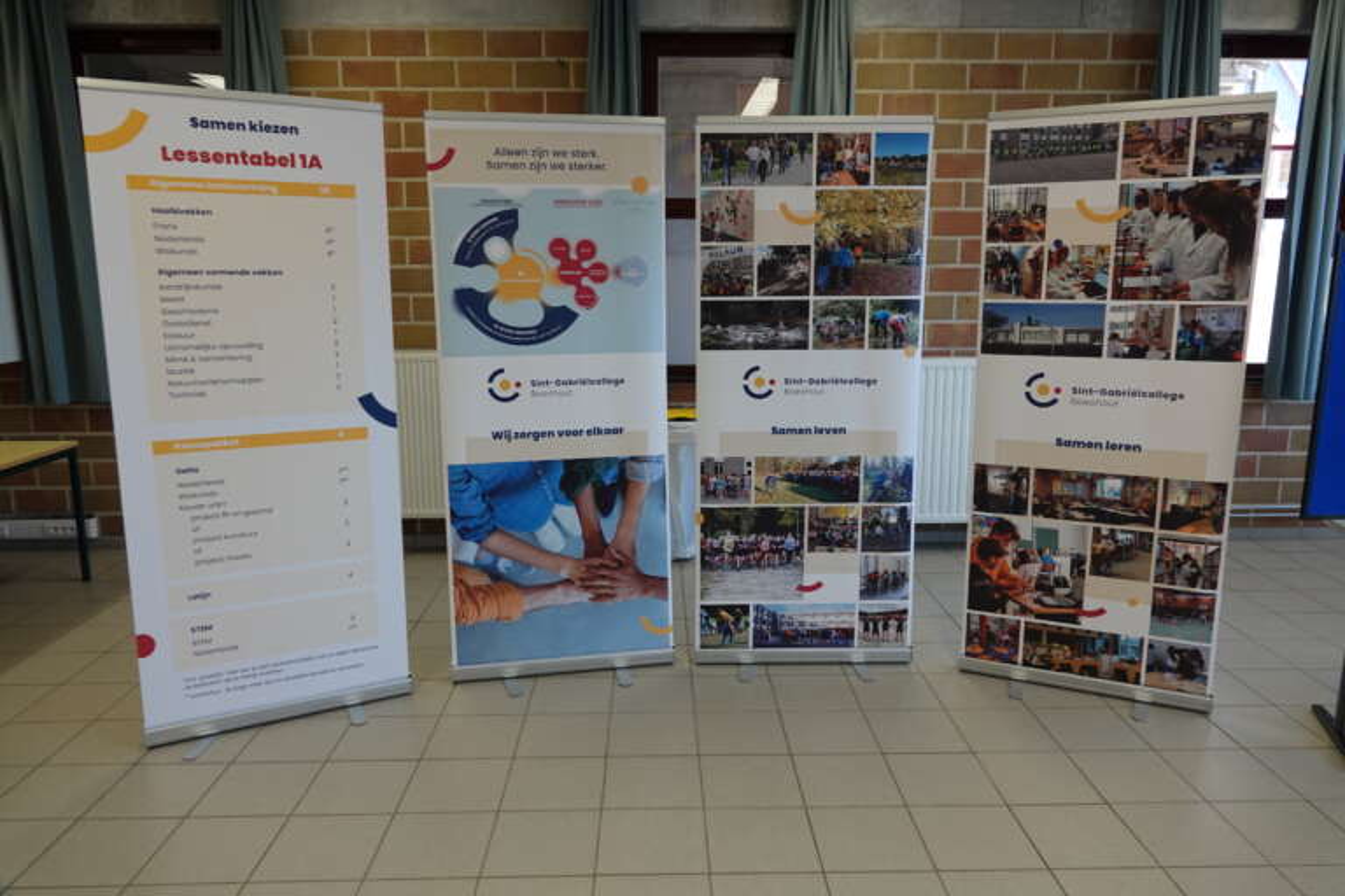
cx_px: 672
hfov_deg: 73.7
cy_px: 448
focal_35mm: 24
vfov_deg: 53.1
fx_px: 897
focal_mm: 8.8
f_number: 2.4
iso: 100
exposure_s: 1/80
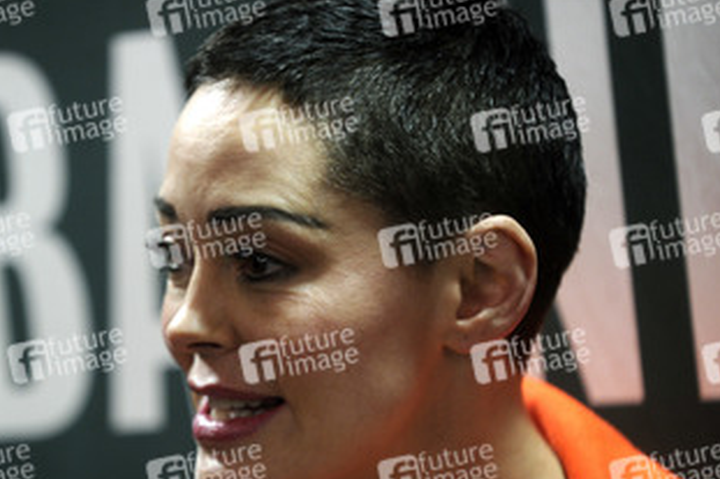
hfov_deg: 9.8
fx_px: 4198
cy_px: 299
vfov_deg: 6.5
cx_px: 236
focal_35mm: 210
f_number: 2.8
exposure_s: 1/250
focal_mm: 145
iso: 1600
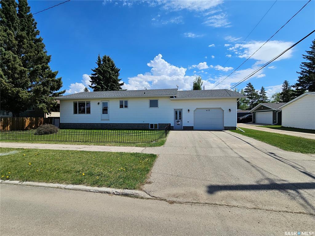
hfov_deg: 106.2
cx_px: 158
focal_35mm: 13
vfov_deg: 89.9
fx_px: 118
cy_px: 118
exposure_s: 1/4054
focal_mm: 2.2
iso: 50
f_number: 2.2
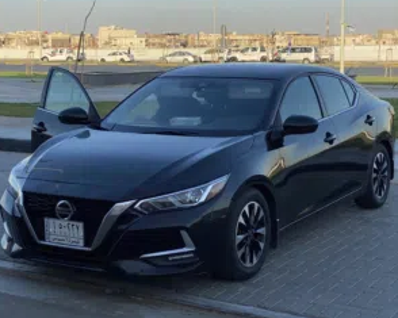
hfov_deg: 27.5
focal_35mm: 69
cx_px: 196
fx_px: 812
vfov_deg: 22.1
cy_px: 131
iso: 20
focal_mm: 6
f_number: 2
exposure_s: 1/1020
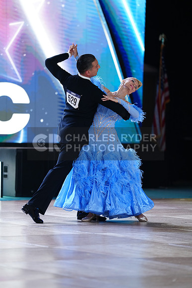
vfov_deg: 10.3
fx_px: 1599
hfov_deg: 6.9
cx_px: 96
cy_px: 144
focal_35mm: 200
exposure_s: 1/500
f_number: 2.8
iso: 800
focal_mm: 200
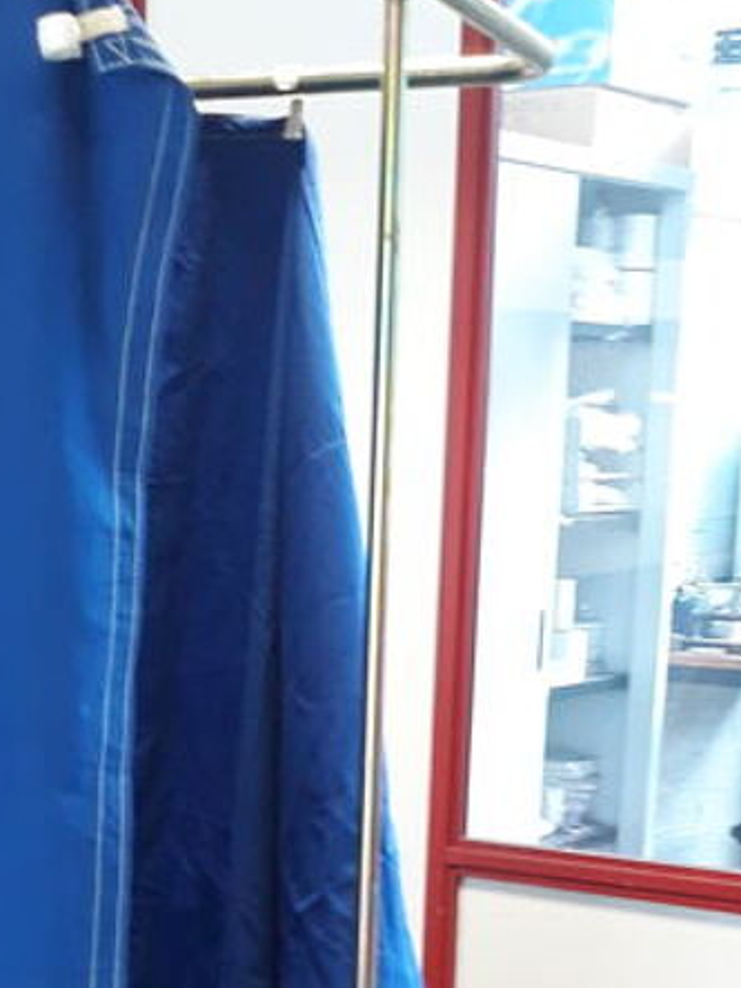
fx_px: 2312
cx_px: 89
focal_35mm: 81
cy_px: 1025
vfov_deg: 23.0
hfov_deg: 18.0
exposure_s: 1/25
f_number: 1.7
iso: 200
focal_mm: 3.71
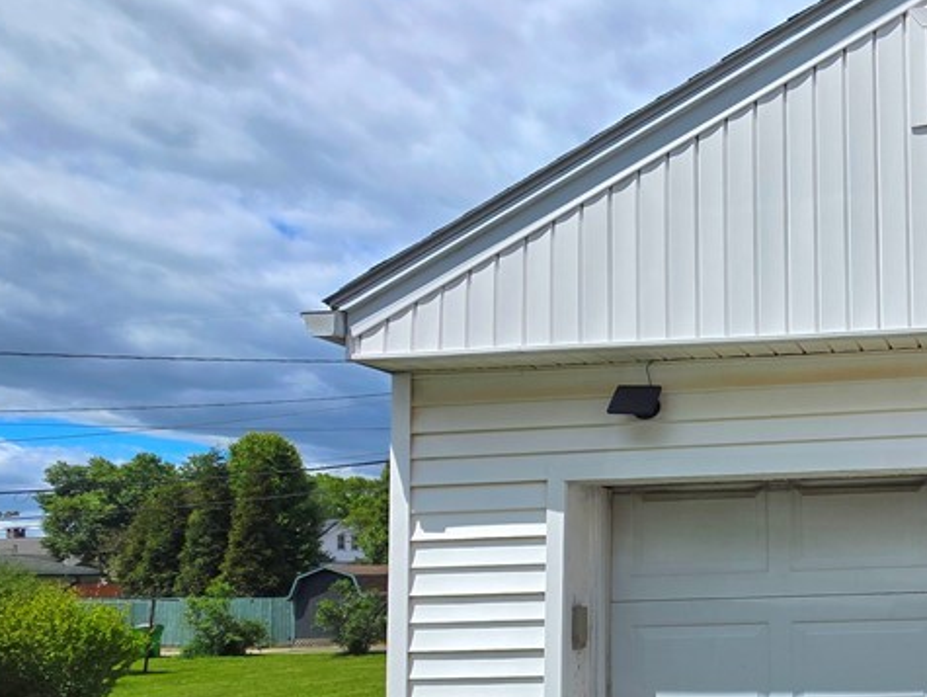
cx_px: 943
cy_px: 510
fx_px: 750
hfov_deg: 50.3
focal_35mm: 28
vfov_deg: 48.2
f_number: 1.9
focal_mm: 2.2
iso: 40
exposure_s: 1/5000
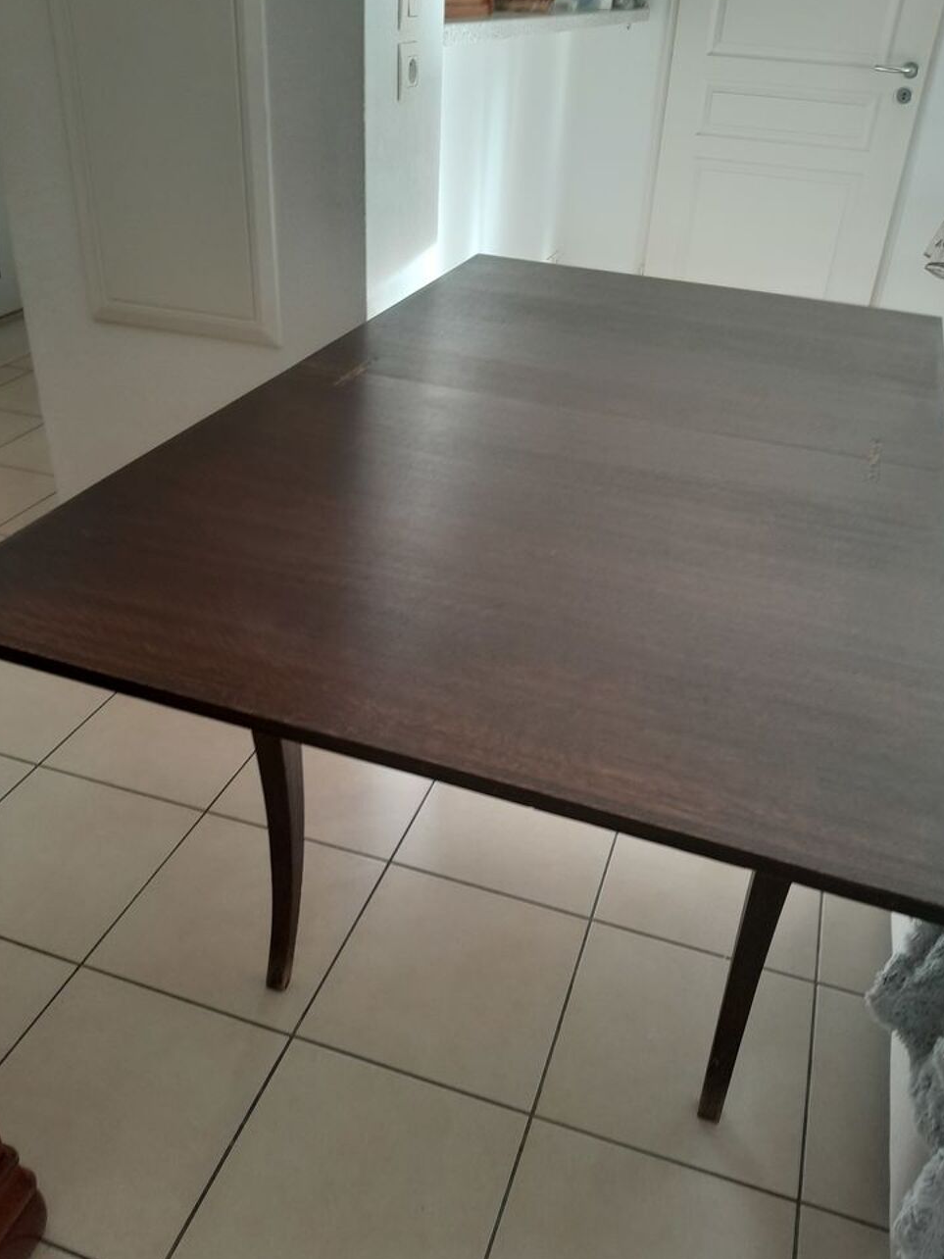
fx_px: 982
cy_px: 615
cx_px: 481
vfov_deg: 65.3
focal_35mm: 27
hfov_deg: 51.4
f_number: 1.8
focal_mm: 3.98
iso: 80
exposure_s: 1/60
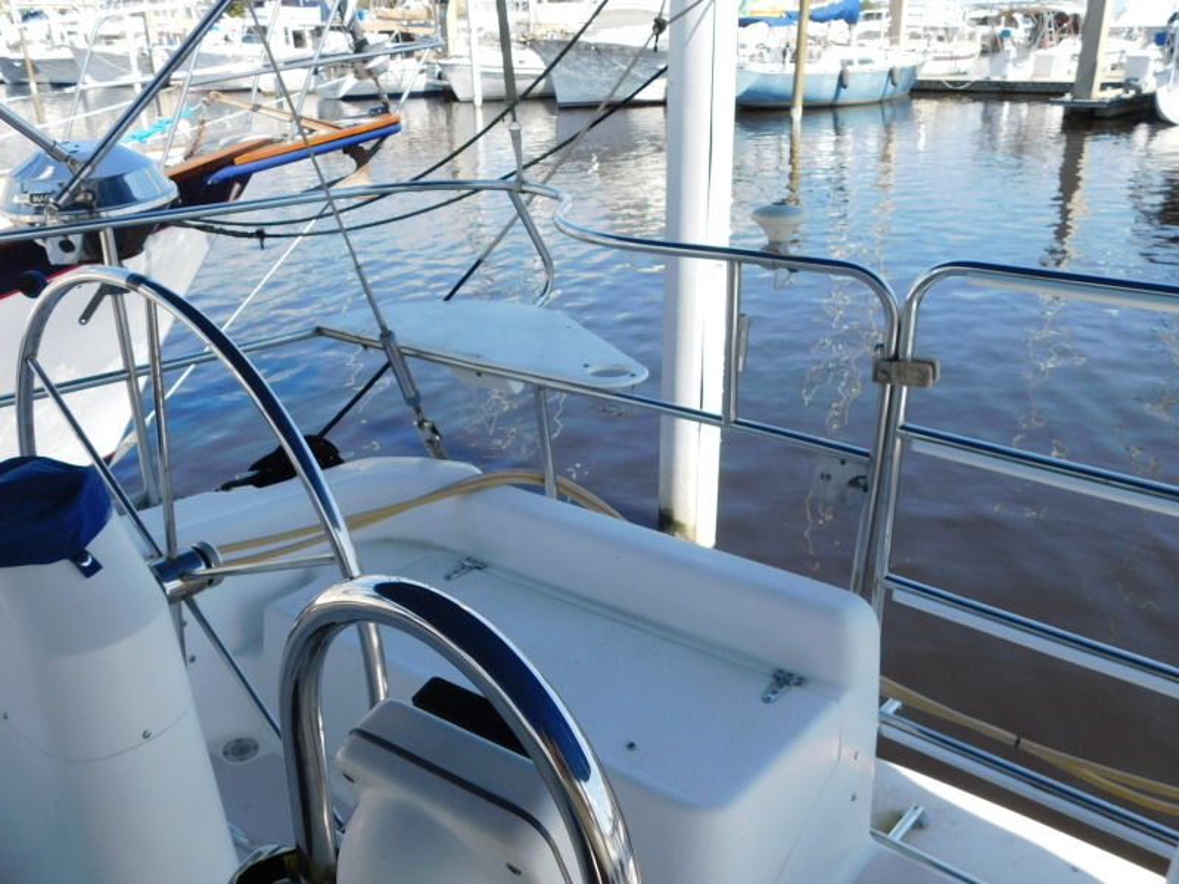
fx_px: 1022
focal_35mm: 30
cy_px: 442
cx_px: 590
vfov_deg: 46.8
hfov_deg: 60.0
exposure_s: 1/800
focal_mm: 5.3
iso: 125
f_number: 3.2
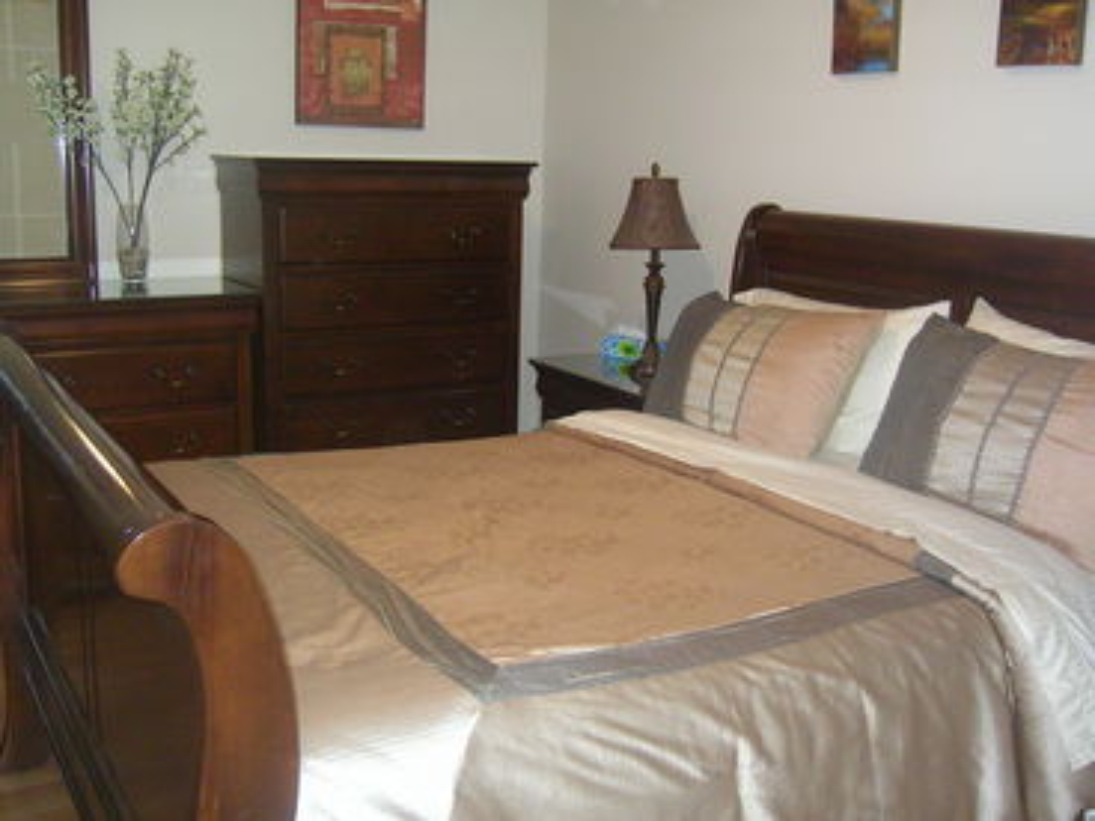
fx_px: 1139
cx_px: 548
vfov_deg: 39.7
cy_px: 410
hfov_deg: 51.4
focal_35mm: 36
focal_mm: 5.6
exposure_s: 1/30
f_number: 2.8
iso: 164
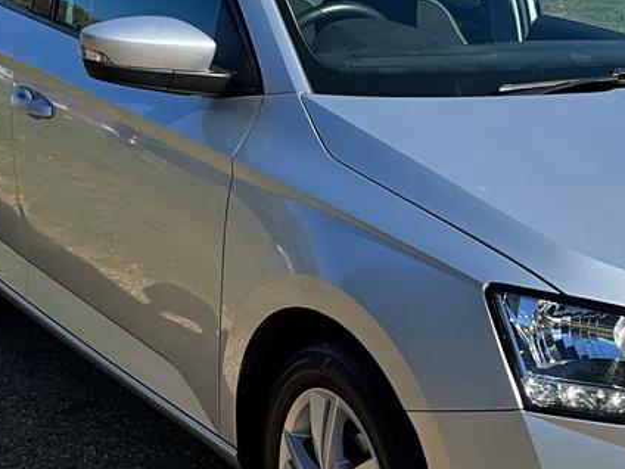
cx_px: 532
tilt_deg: -15.2
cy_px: 283
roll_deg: +0.3
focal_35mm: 82
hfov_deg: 23.4
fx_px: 1481
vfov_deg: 18.0
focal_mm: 3
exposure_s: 1/1342
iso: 25
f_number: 1.8
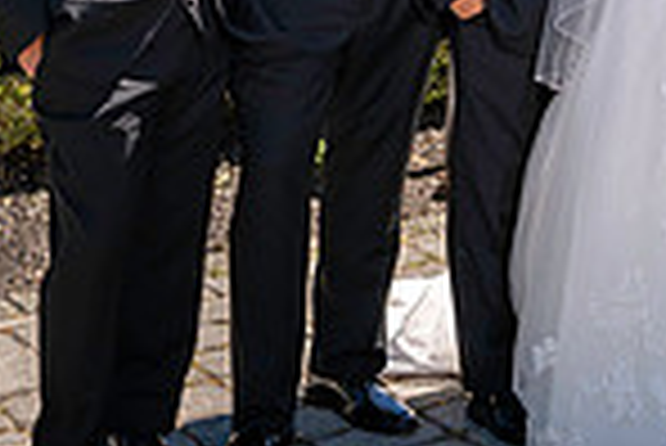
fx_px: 1741
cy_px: -252
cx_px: 814
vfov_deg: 13.6
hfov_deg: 20.2
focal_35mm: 94
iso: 100
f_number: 3.2
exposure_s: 1/1600
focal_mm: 24
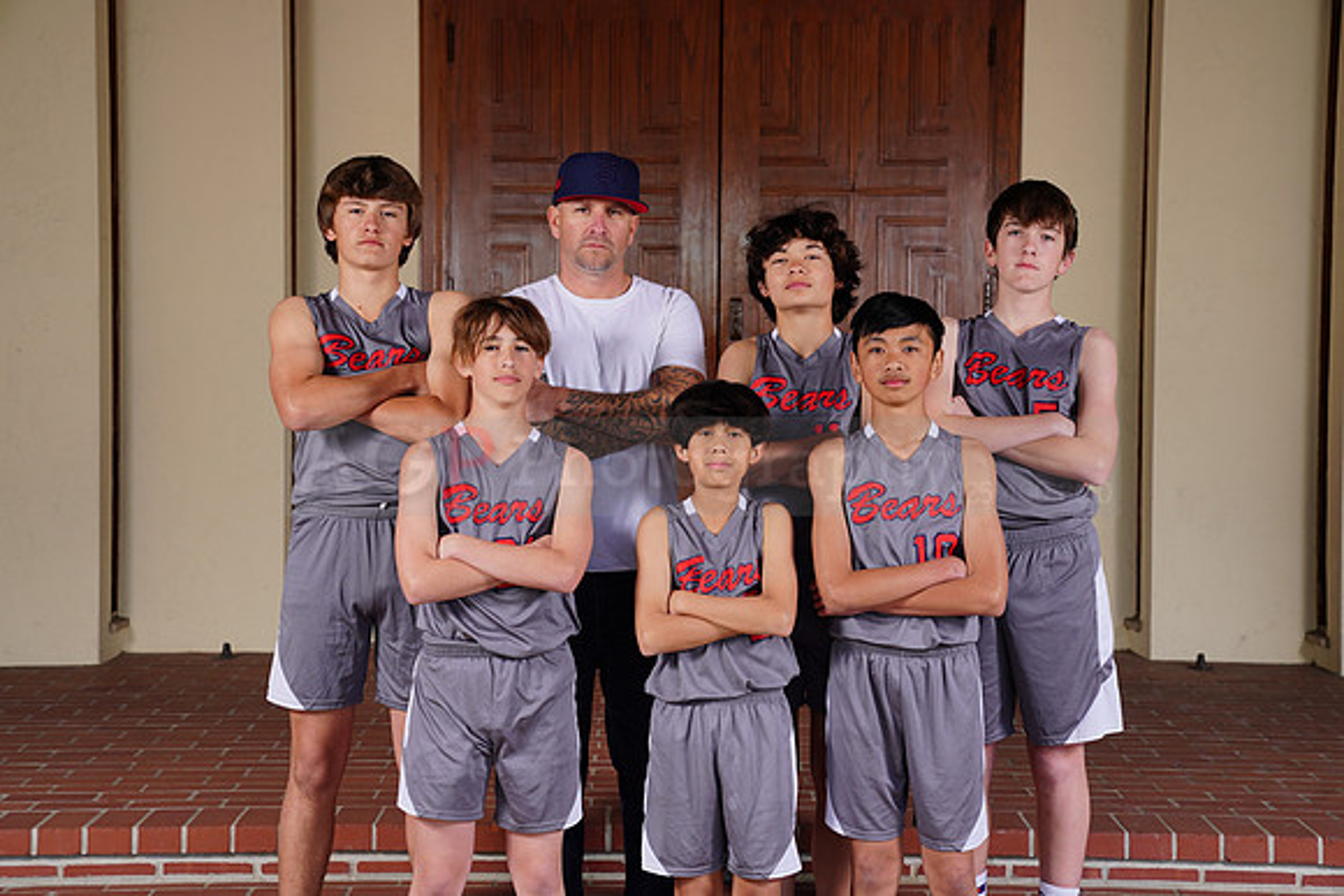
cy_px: 448
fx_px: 2614
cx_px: 672
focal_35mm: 70
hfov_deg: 28.8
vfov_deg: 19.5
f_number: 6.3
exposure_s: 1/200
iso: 200
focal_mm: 70
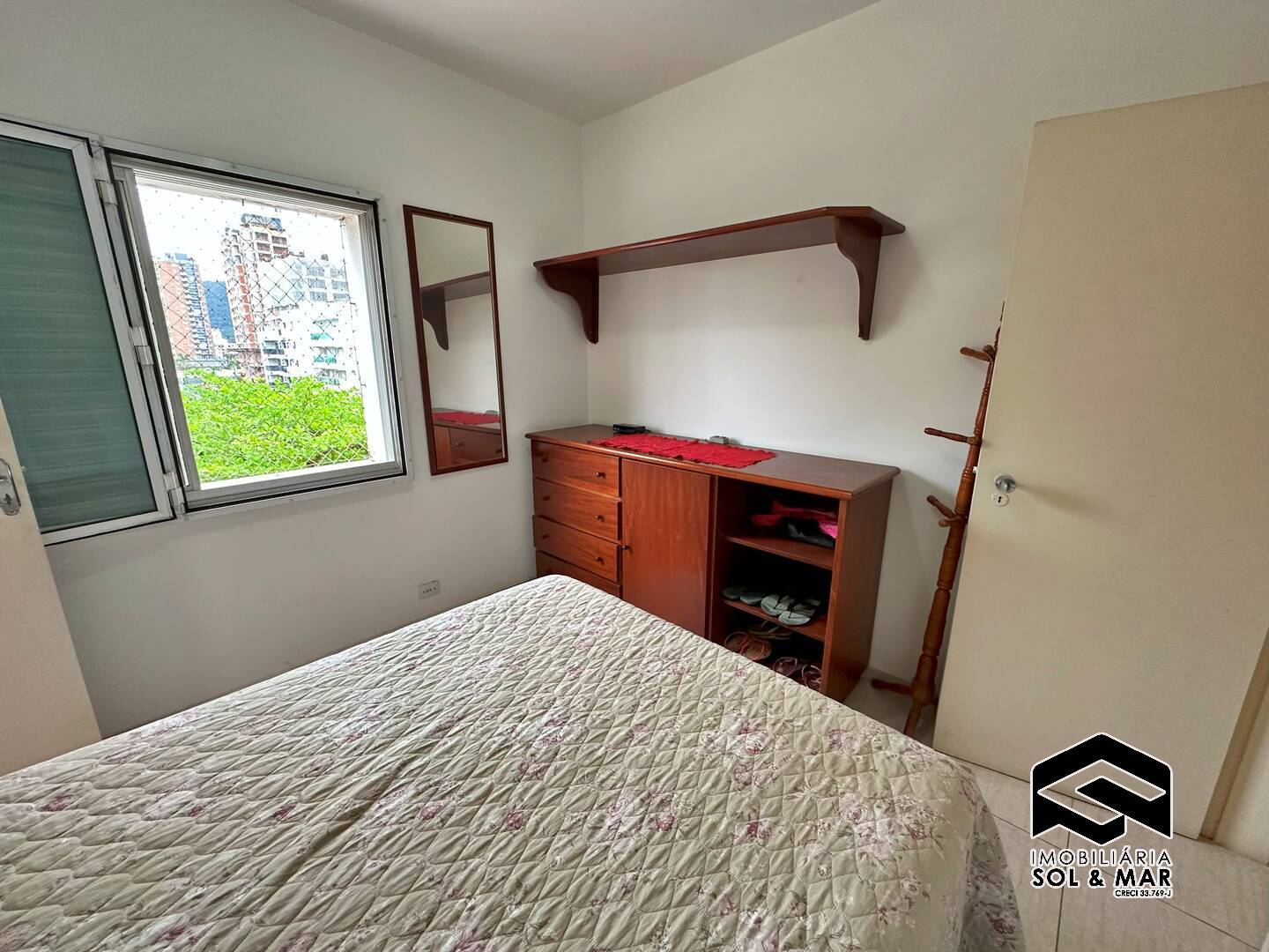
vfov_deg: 85.7
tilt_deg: -13.7
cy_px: 476
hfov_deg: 102.1
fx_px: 513
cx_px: 634
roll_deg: +0.1
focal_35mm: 14
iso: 250
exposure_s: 1/120
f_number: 2.2
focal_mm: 2.22
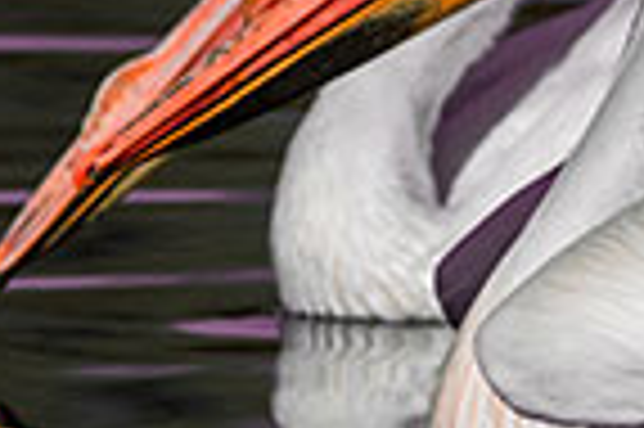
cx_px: 667
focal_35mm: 2629
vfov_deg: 0.5
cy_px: 214
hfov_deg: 0.8
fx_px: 46976
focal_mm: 750
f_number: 12
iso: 2000
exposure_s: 1/4000
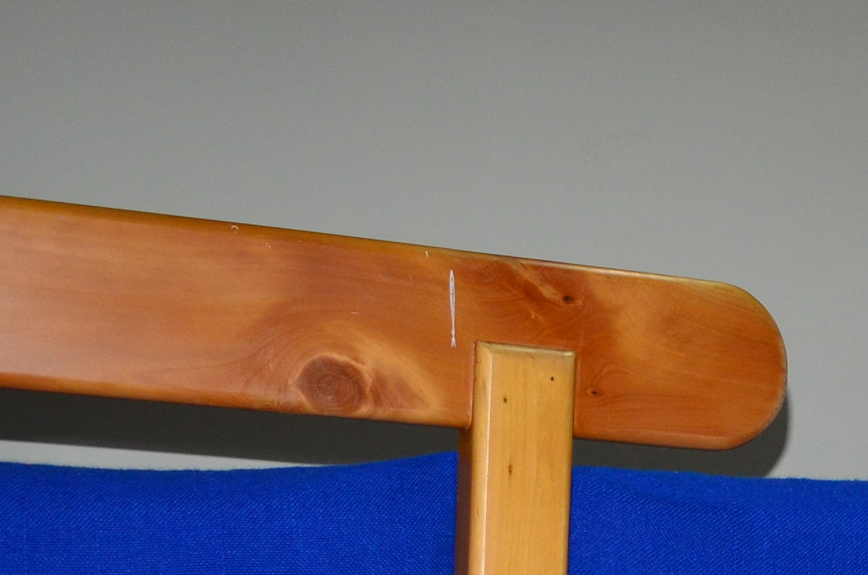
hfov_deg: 20.4
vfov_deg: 13.2
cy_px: 980
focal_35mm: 95
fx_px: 2286
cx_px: 981
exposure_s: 1/160
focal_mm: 18
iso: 400
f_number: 3.5
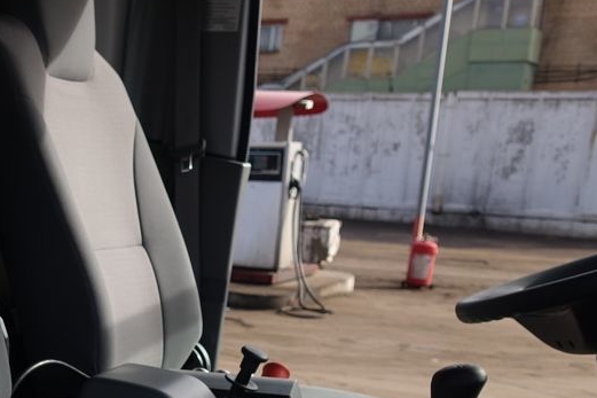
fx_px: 978
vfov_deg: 22.4
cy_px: 363
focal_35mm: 59
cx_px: -78
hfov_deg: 30.1
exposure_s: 1/800
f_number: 2.8
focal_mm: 8.8
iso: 125
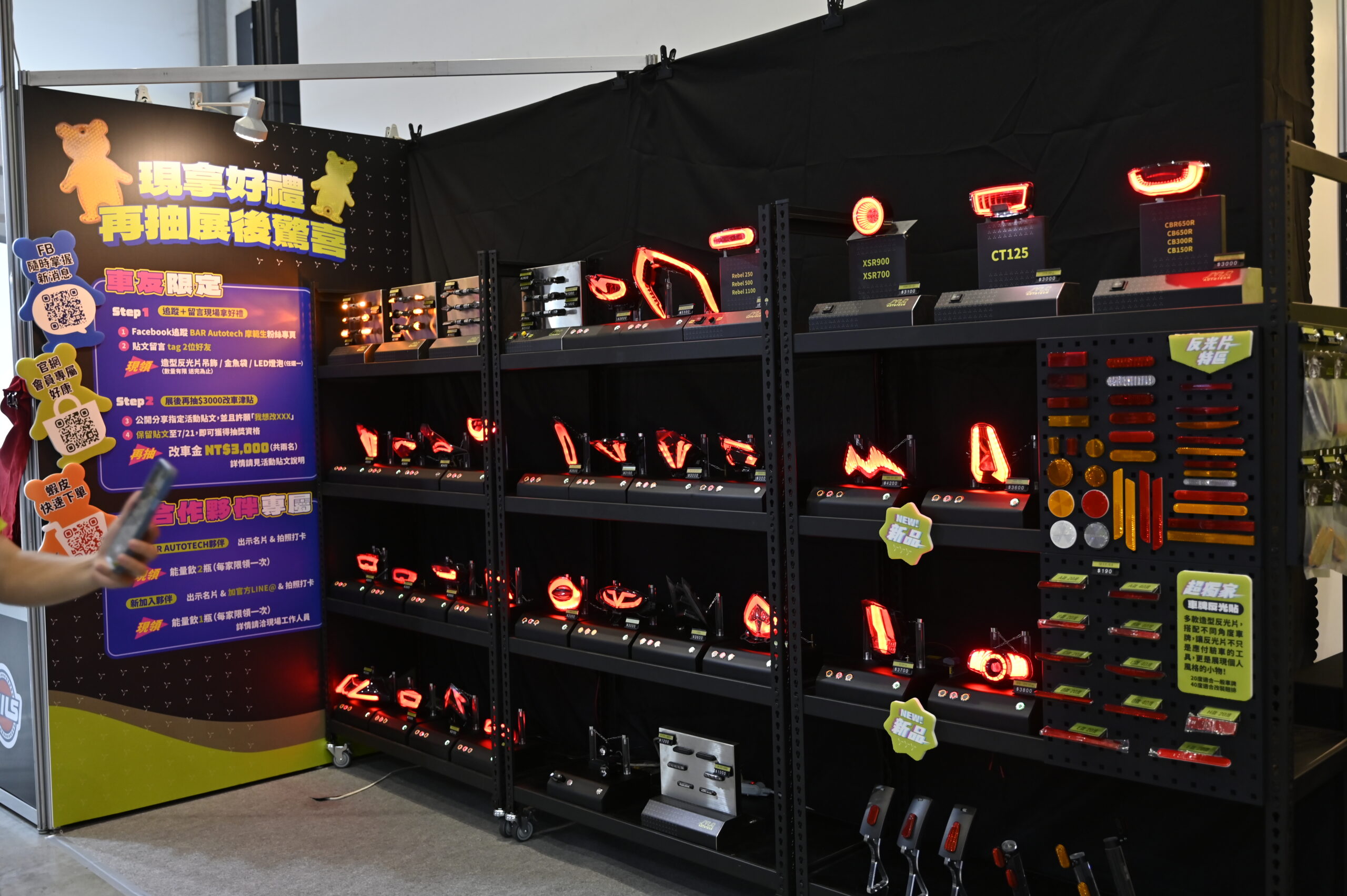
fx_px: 1271
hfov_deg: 55.8
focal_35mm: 34
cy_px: 448
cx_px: 674
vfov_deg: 38.8
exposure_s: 1/125
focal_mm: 34
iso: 800
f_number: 2.8
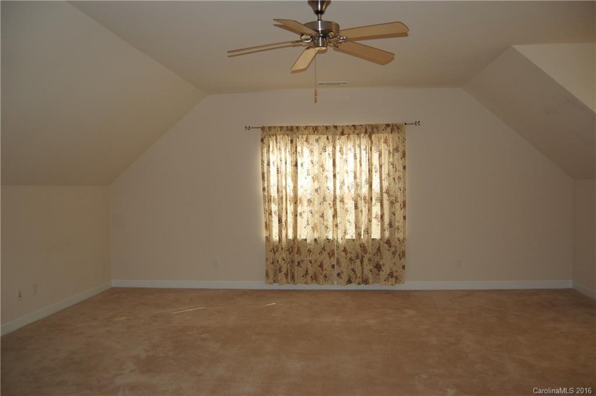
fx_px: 446
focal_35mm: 27
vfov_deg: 47.8
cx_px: 298
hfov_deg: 67.4
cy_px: 198
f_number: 3.5
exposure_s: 1/320
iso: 400
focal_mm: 18
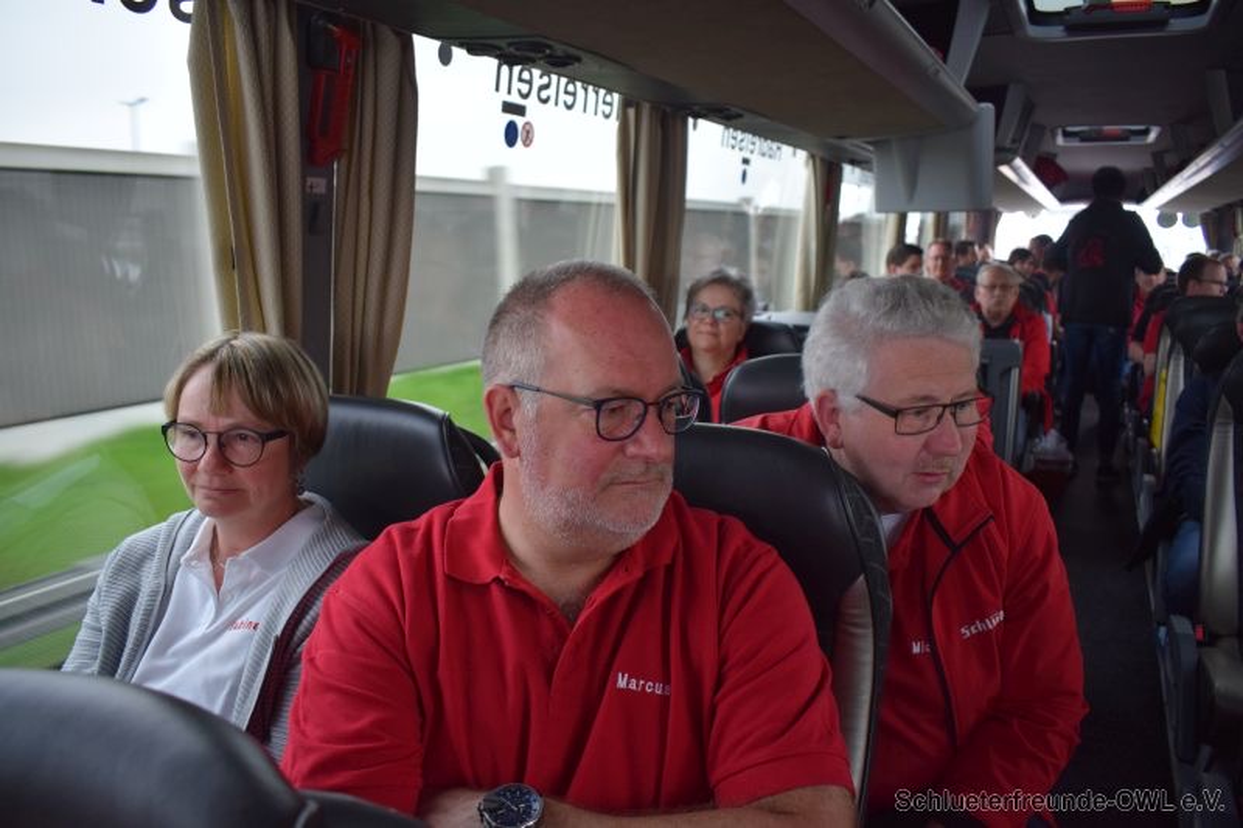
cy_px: 414
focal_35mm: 27
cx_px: 622
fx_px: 932
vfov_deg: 47.9
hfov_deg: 67.4
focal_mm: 18
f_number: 3.5
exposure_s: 1/60
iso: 800
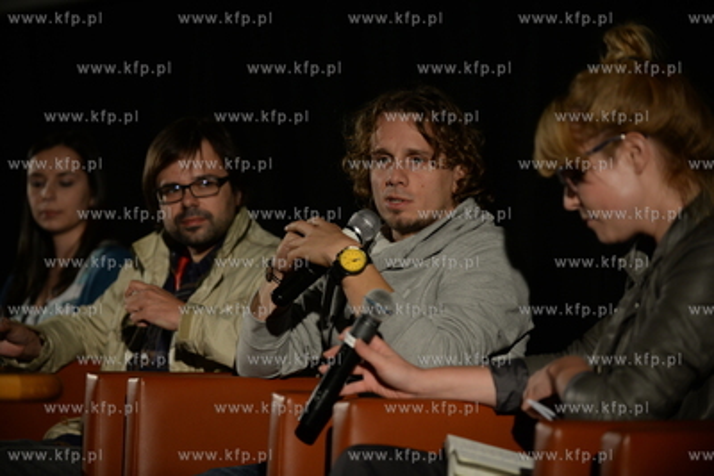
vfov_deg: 11.4
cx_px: 357
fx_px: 2381
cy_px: 238
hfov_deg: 17.1
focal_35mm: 120
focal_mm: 120
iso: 800
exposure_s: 1/320
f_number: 2.8
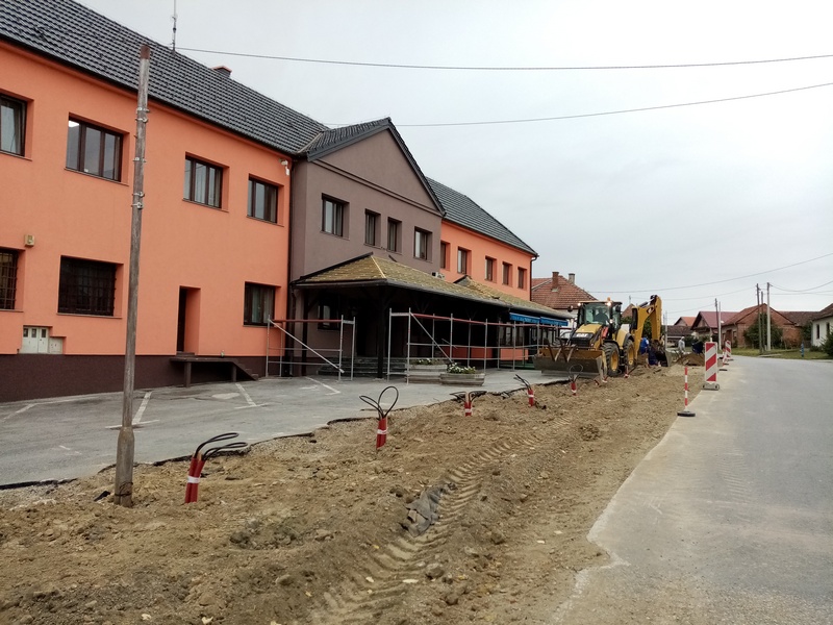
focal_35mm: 26
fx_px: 626
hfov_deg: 67.3
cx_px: 416
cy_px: 312
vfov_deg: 53.1
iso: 141
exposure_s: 1/100
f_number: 1.8
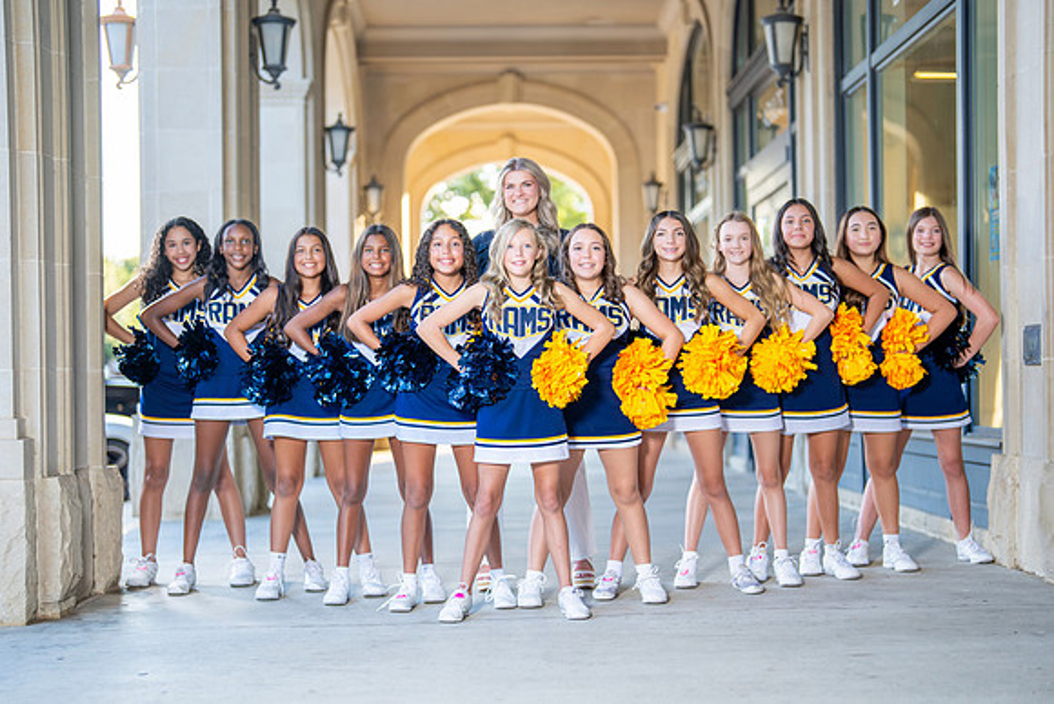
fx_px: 1464
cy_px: 352
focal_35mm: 50
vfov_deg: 27.0
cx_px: 527
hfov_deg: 39.6
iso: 125
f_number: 1.4
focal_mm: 50
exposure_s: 1/400
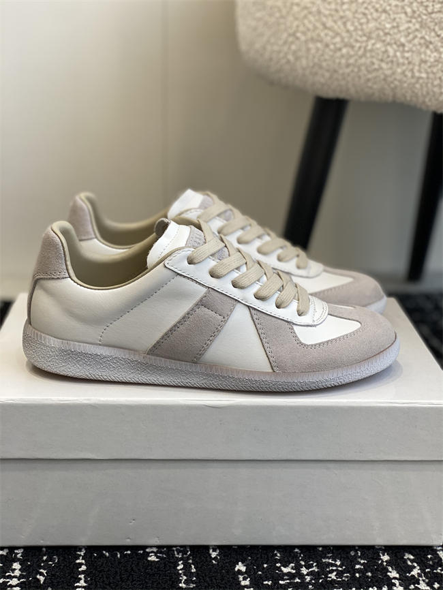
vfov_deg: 36.8
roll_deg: -1.8
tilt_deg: -17.8
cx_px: 222
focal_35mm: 52
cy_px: 295
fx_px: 887
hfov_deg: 28.0
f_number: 2
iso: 40
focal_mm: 6
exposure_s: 1/122
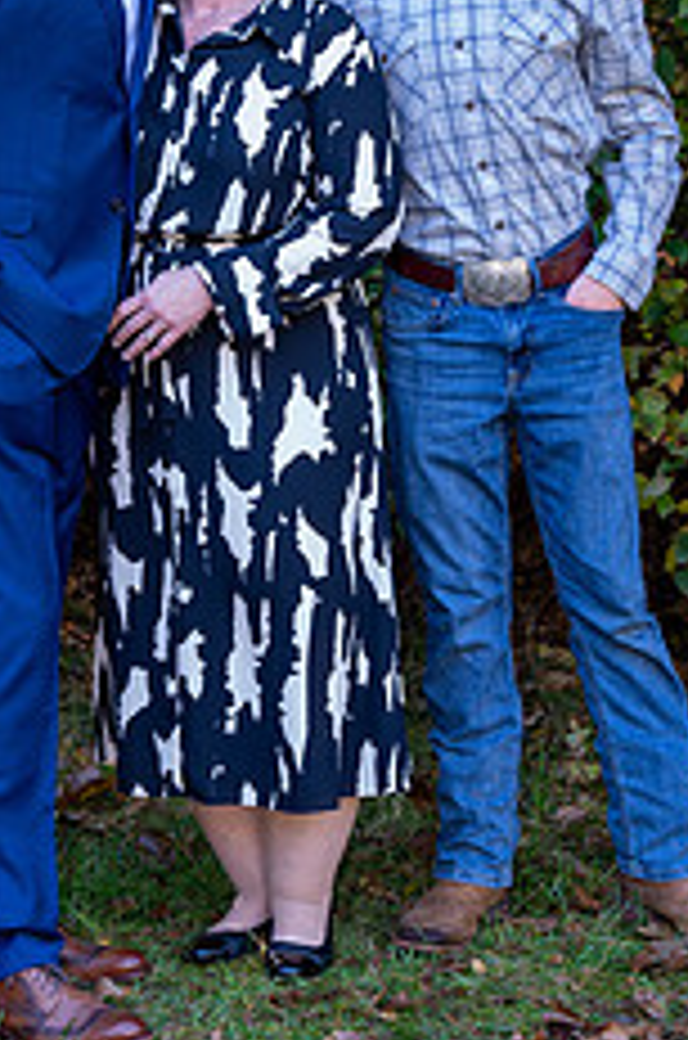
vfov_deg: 17.2
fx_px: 3427
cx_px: 164
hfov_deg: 11.4
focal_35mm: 119
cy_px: 446
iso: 720
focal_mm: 61
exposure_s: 1/60
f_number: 6
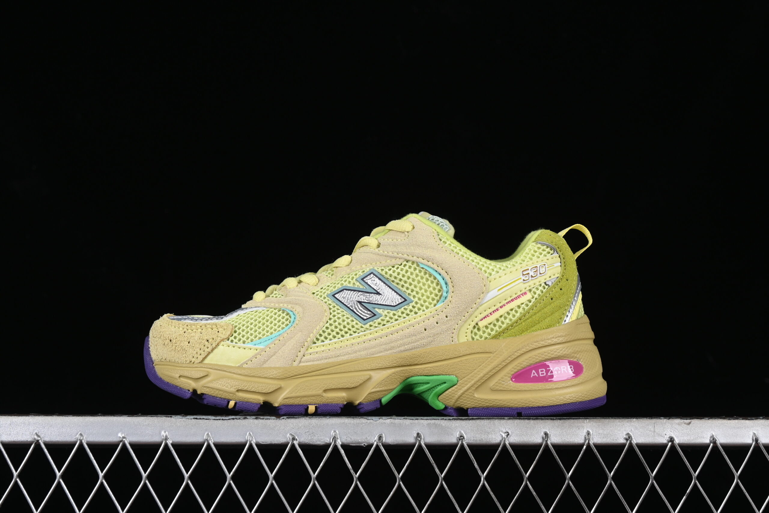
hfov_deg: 27.0
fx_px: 1602
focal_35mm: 75
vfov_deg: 18.2
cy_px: 256
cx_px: 384
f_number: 8
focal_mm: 50
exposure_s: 1/80
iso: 160
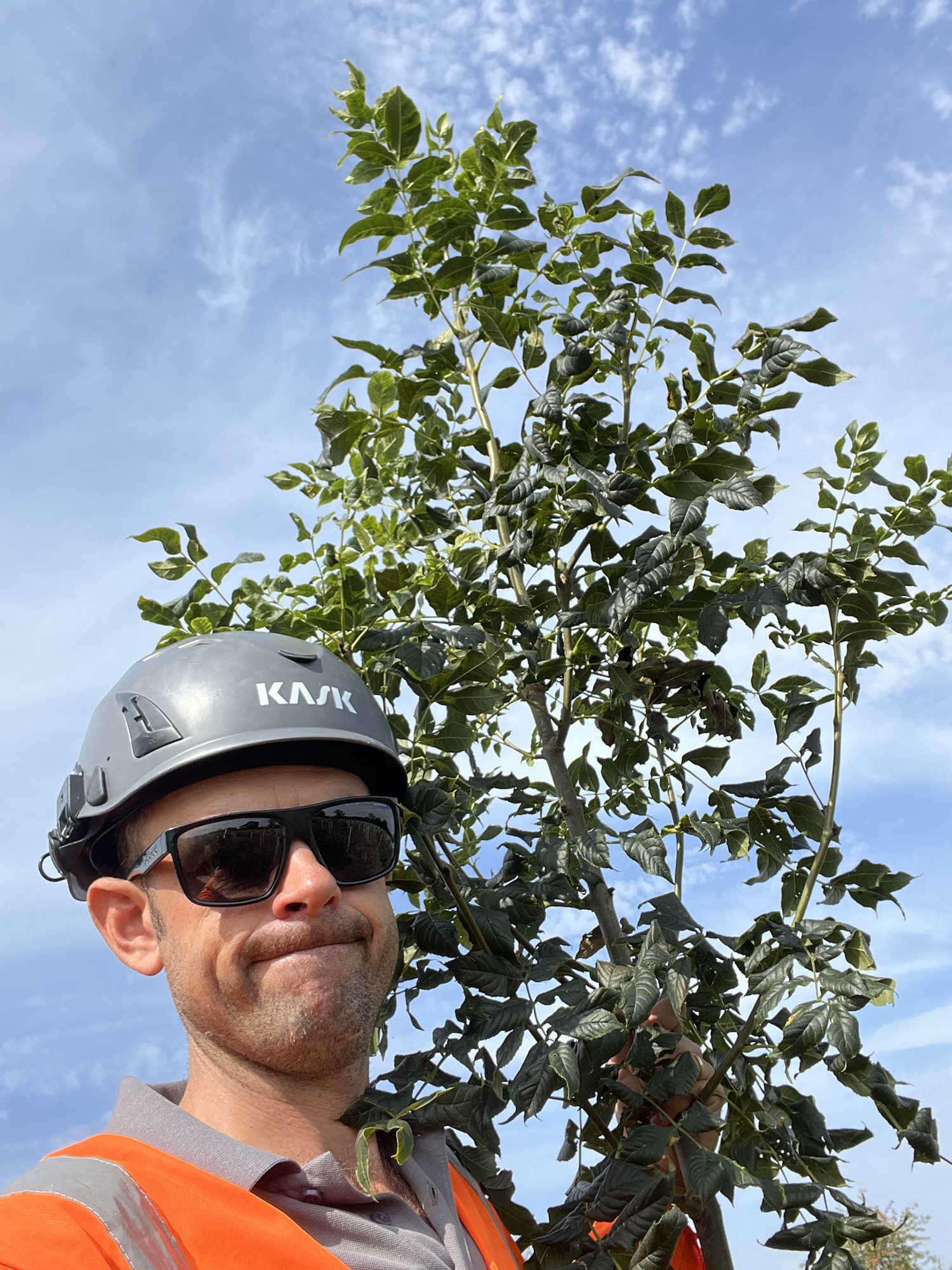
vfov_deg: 60.0
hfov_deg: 46.8
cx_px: 476
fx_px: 1100
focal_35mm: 30
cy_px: 635
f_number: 2.2
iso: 32
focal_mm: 2.71
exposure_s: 1/628
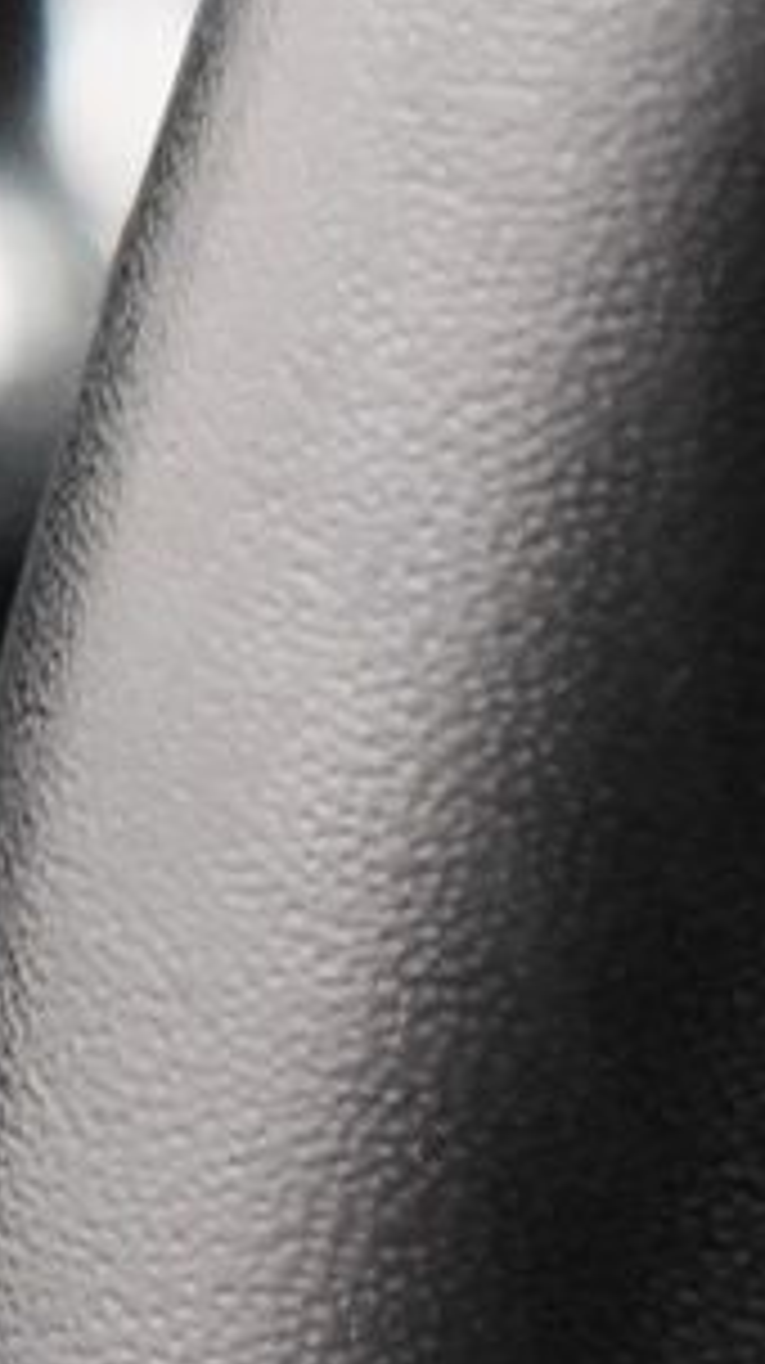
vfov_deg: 7.6
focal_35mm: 277
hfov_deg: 4.4
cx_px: 706
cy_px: 2429
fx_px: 10009
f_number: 4
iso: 6400
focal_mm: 32
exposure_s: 1/60
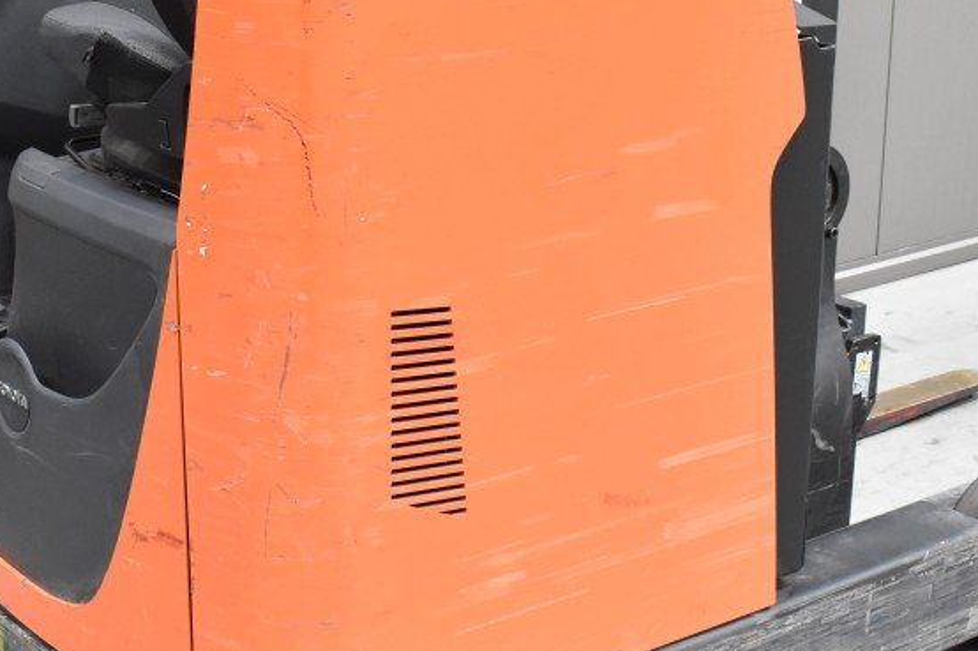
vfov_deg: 20.9
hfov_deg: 30.7
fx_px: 1765
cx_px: 314
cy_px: 295
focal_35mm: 65
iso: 1600
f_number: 5
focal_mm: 20
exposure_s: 1/25
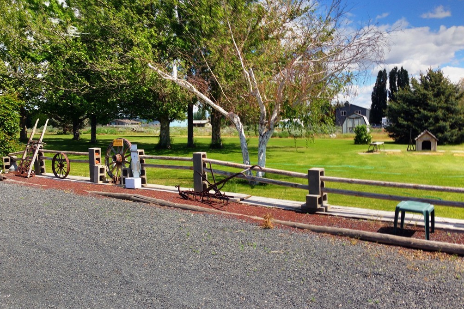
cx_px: 231
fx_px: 451
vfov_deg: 37.8
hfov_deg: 54.4
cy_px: 157
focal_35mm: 35
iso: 50
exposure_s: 1/4184
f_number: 2.4
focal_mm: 4.12
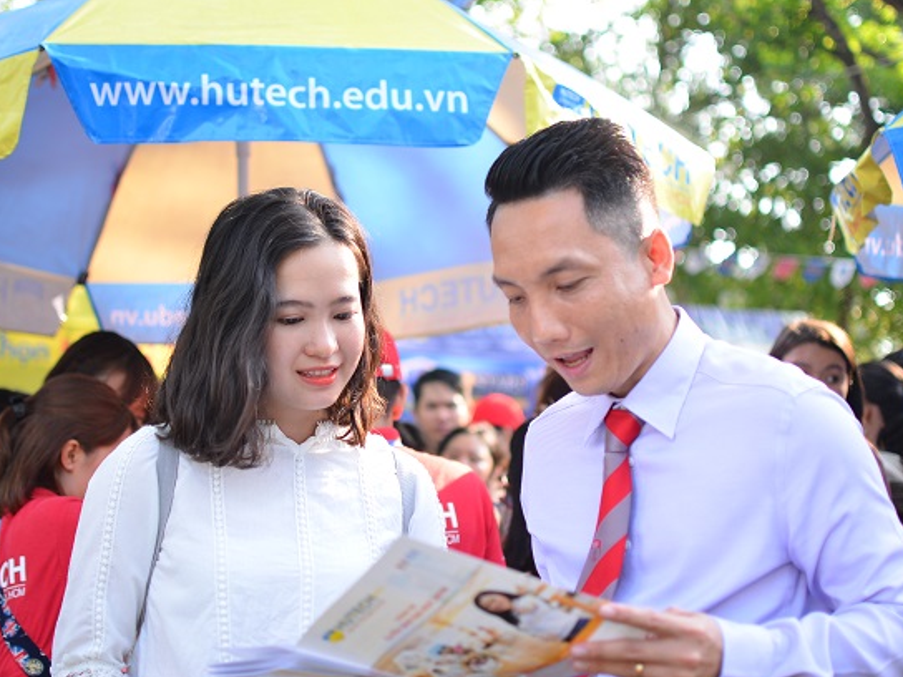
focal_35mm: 58
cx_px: 423
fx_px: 1501
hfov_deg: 33.5
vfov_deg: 25.4
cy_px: 341
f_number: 1.8
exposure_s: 1/500
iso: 200
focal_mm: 35
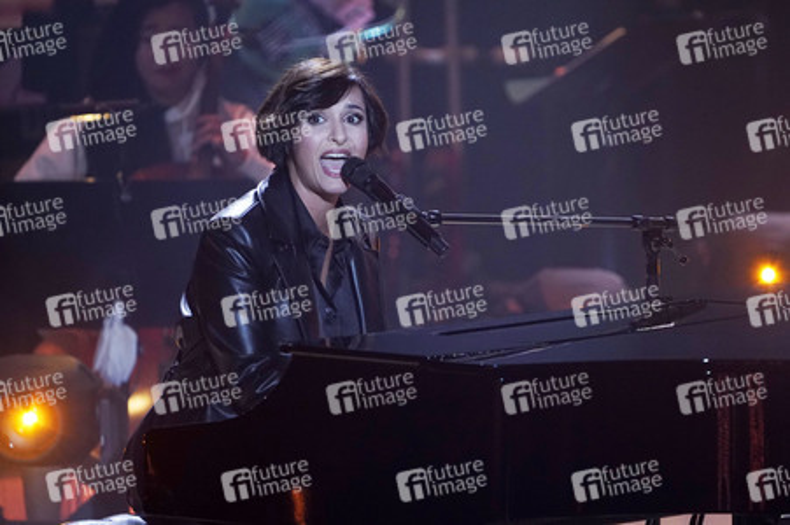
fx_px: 13157
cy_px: 262
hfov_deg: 3.4
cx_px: 395
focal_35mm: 600
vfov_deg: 2.3
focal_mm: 600
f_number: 6.3
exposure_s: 1/100
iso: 4000
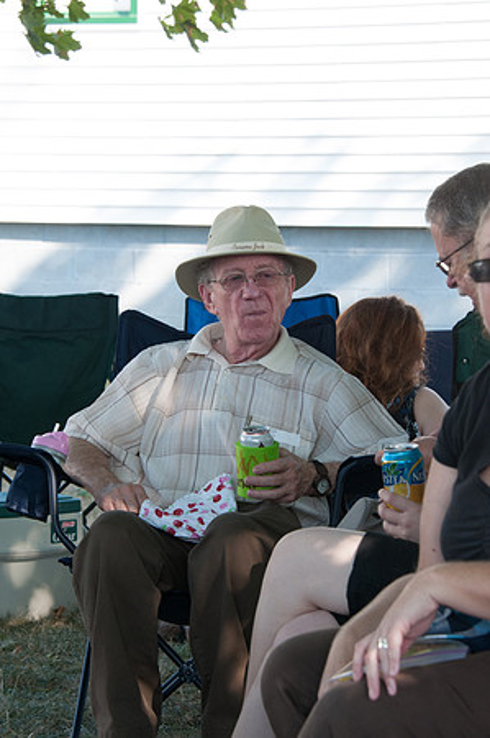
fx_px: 2824
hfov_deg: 9.9
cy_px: 369
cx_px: 245
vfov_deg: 14.9
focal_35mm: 138
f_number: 8
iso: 500
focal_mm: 92
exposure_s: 1/160
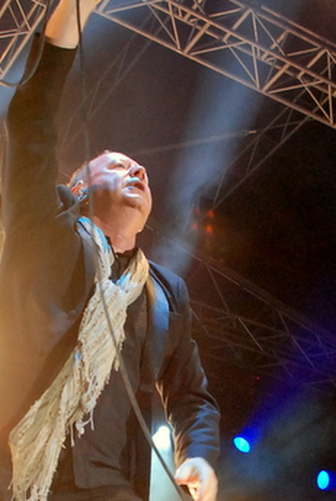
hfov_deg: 19.8
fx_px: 961
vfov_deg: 28.3
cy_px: 430
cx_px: 164
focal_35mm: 69
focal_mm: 22
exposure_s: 1/160
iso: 1600
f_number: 3.8
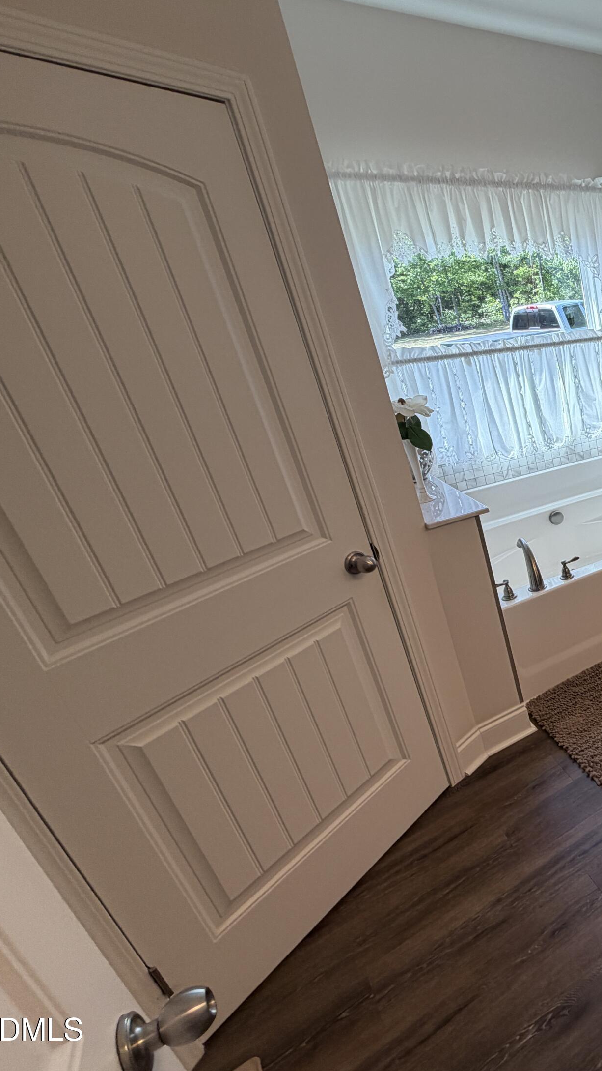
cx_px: 732
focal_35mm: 21
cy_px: 527
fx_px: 596
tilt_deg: -21.5
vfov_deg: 83.8
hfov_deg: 38.5
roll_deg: +3.1
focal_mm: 2.22
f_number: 2.2
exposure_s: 1/120
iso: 64
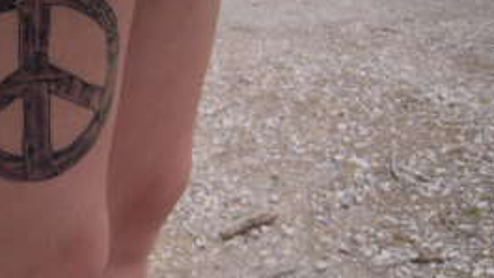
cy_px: 160
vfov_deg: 17.5
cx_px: -24
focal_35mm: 69
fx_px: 904
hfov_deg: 28.3
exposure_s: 1/400
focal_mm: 5
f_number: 5.4
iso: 100
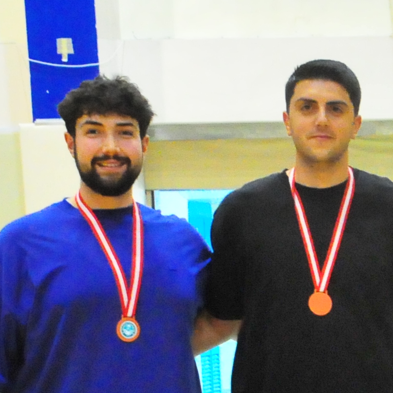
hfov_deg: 9.4
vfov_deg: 9.8
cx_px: 750
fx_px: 2261
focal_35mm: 176
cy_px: 417
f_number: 5
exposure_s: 1/25
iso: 3200
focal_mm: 26
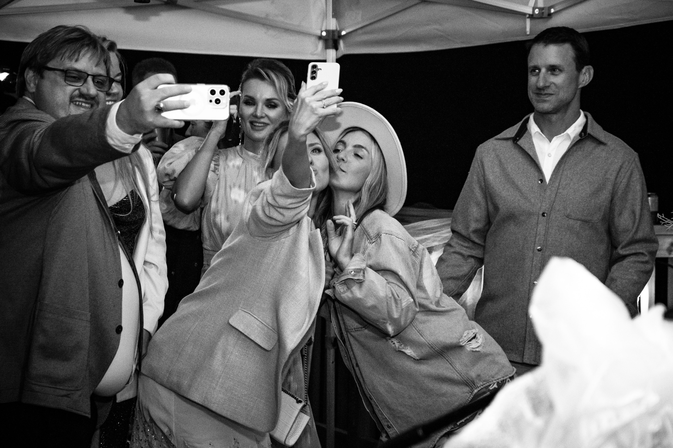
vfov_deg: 16.5
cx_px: 336
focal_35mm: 83
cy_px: 224
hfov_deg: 24.5
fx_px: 1552
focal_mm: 55
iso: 3200
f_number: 4
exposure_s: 1/160
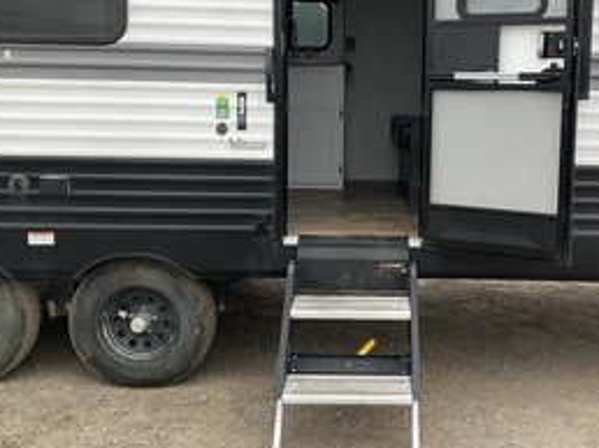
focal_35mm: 45
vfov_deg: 32.0
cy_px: 162
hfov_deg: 41.6
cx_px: 392
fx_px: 778
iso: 25
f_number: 1.8
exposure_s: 1/781
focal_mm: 3
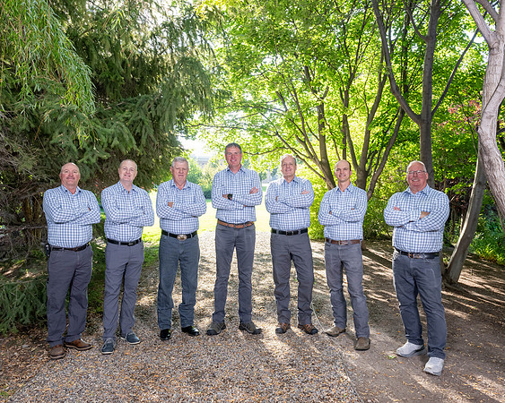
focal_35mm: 29
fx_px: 429
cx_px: 252
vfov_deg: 50.4
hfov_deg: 61.0
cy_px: 202
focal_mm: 24
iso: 640
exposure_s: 1/200
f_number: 6.3
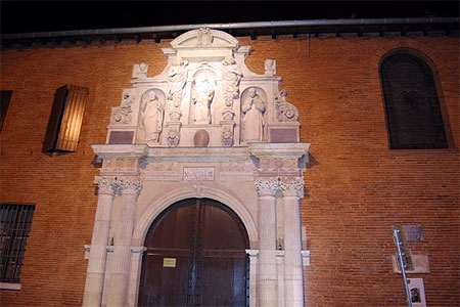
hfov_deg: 67.4
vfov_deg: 47.9
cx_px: 230
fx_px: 345
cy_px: 154
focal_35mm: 27
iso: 400
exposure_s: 1/8
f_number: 3.5
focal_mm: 18
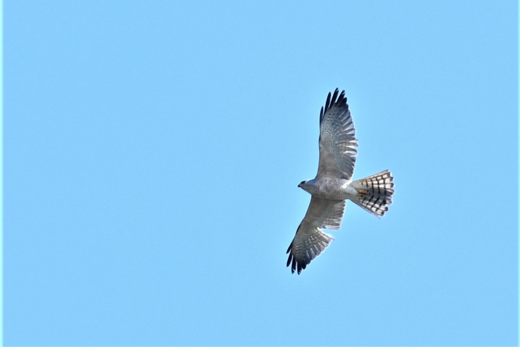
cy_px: 174
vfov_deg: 2.2
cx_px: 260
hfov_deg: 3.3
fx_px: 9099
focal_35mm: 630
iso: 500
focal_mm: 420
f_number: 7.1
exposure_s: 1/640
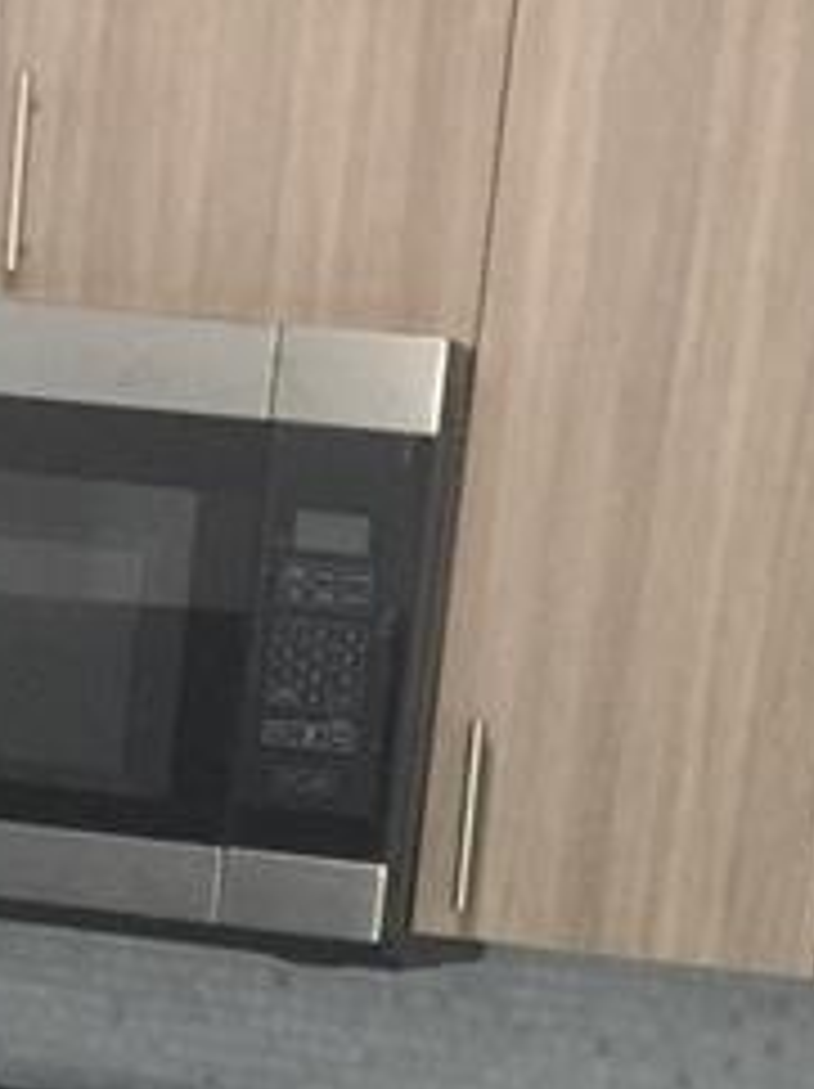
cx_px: 162
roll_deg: -6.0
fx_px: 4523
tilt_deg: -14.4
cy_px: 1962
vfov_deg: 12.5
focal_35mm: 144
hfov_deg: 10.3
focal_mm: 4.15
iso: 80
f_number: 2.2
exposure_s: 1/15
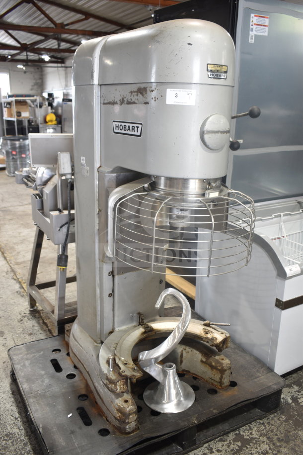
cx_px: 152
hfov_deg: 41.7
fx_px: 398
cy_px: 228
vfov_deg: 59.5
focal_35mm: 32
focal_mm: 21
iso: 220
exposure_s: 1/30
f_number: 3.8
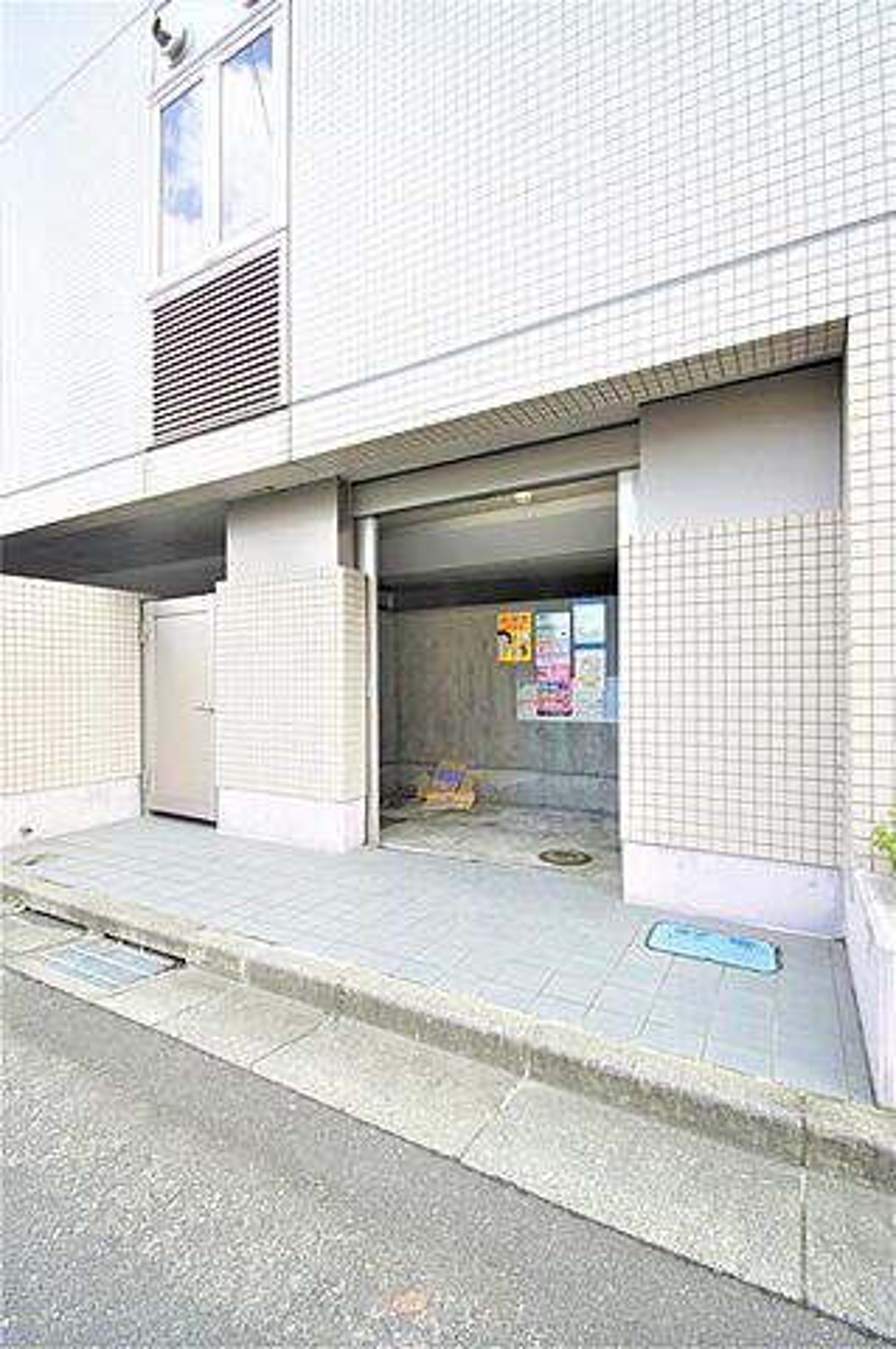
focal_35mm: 15
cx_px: 448
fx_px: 561
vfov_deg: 100.4
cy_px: 674
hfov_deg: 77.2
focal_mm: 10
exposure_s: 1/60
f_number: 5
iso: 100
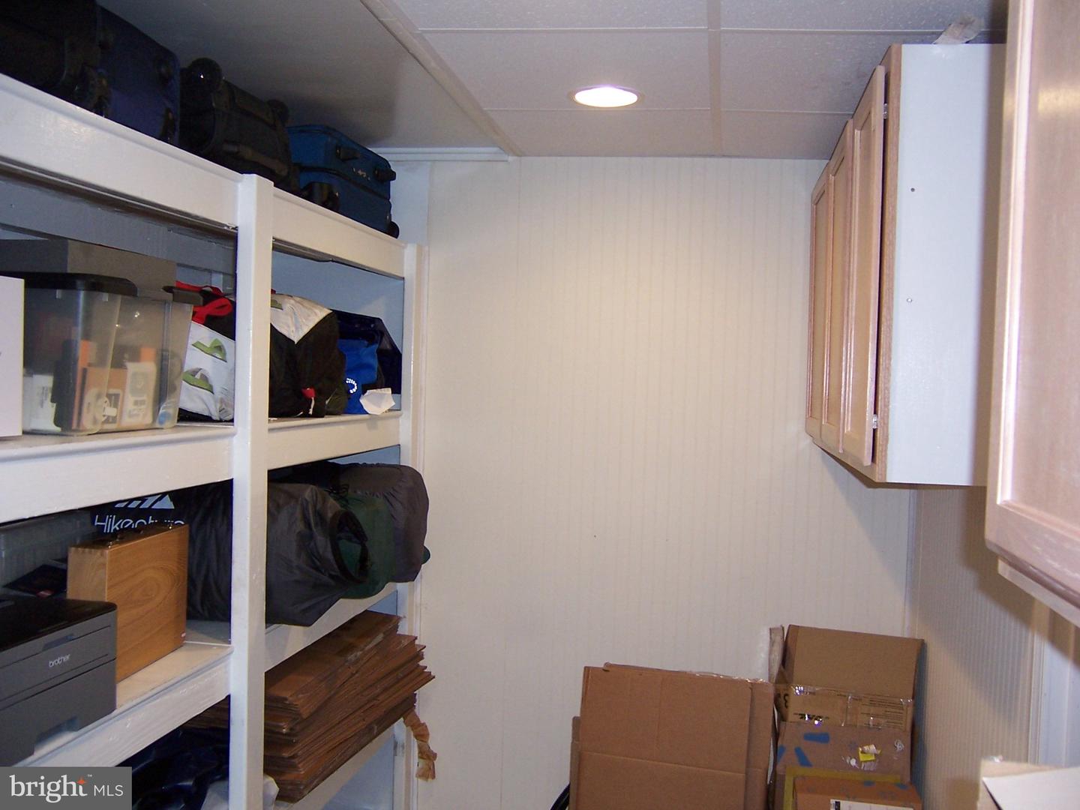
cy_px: 405
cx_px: 540
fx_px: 1030
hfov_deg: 55.4
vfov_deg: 42.9
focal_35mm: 33
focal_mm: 5.5
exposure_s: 1/60
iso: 140
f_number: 2.8
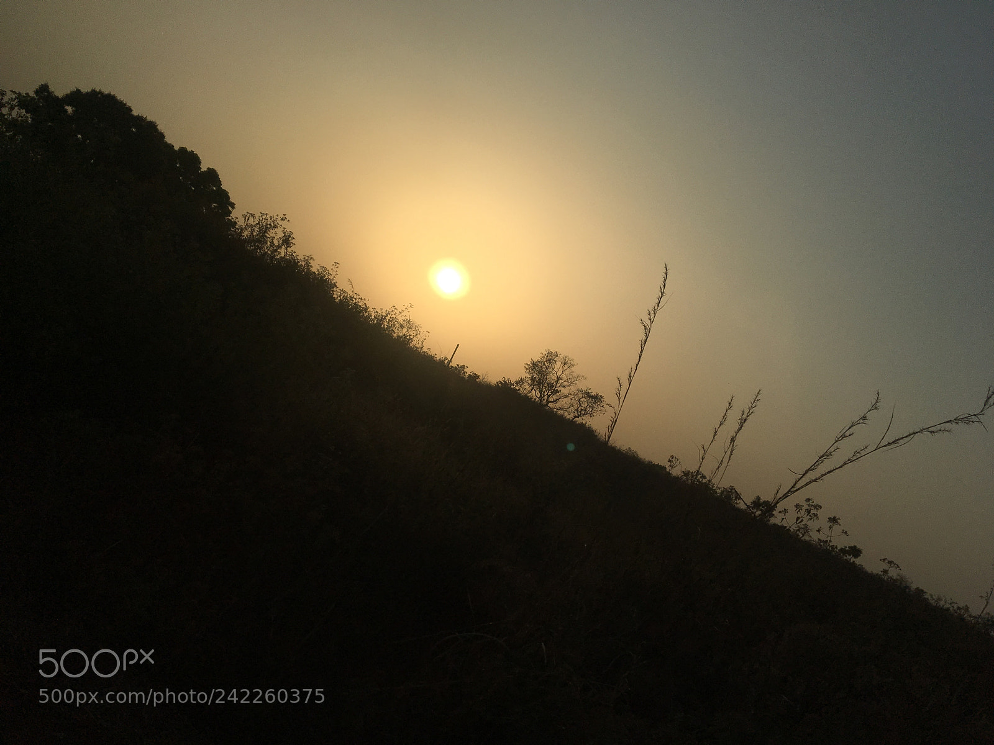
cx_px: 497
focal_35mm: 29
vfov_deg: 48.2
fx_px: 833
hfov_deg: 61.7
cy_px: 372
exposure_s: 1/6993
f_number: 2.2
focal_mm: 4.15
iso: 25
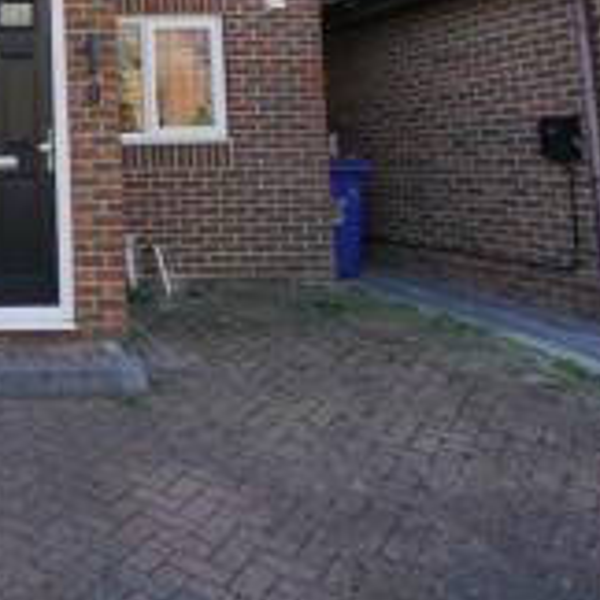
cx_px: -93
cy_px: 94
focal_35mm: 40
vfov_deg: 39.7
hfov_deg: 34.7
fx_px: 784
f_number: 6.3
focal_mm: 16
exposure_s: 1/100
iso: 100
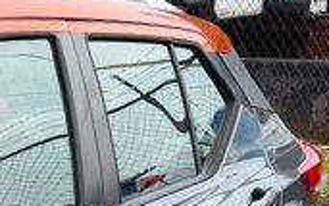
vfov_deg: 8.1
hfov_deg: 11.8
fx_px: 1363
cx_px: -400
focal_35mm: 152
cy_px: 464
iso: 80
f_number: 1.78
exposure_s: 1/1091
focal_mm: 6.76
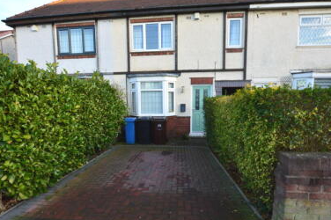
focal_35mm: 19
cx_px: 161
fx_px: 175
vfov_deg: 64.3
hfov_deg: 86.9
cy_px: 122
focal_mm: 10
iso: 400
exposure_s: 1/80
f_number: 8
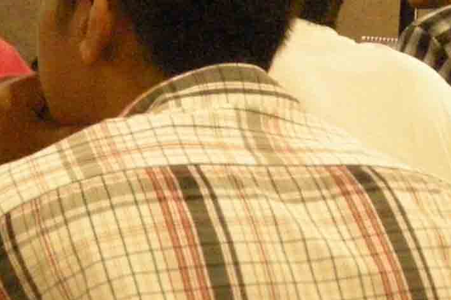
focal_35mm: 206
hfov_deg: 10.0
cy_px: 150
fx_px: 2580
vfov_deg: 6.7
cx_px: 255
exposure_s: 1/8.2
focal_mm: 7.5
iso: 800
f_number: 2.7
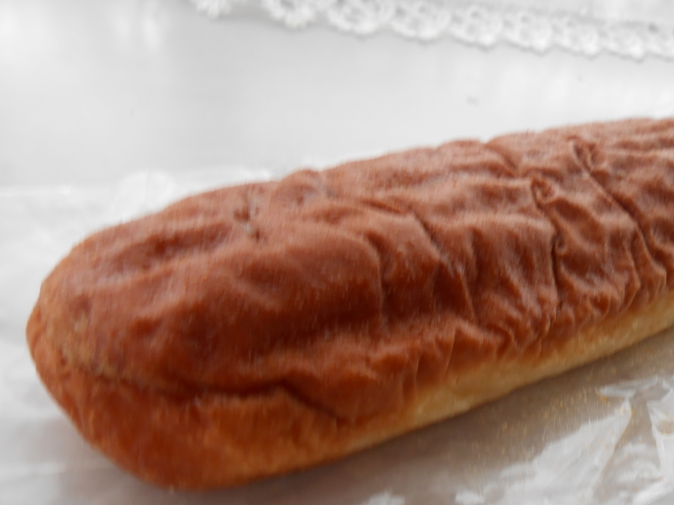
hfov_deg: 50.7
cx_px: 435
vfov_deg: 39.3
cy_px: 330
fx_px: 701
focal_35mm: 36
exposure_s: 1/40
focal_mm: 4.6
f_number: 3.5
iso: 80
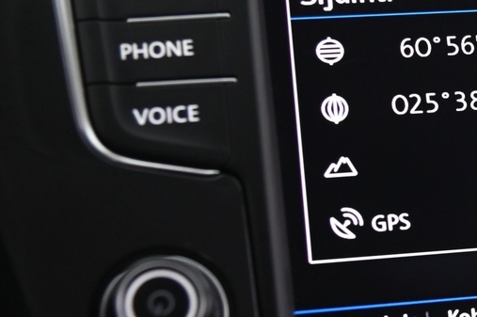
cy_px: 227
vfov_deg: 10.7
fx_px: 1694
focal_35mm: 128
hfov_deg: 15.3
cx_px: 624
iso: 2000
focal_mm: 40
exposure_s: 1/15
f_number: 4
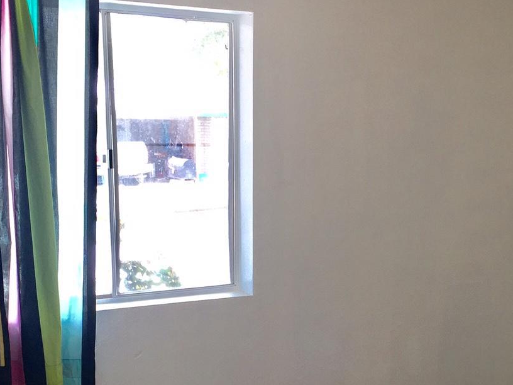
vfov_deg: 24.6
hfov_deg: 33.2
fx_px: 860
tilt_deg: -12.2
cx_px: 264
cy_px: 333
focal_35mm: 58
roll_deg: -1.4
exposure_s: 1/120
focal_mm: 4.15
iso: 50
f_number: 2.2
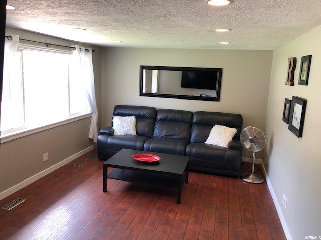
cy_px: 120
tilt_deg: -9.8
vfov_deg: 49.7
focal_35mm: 28
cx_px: 160
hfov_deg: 63.4
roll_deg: -2.6
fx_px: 260
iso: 32
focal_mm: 3.99
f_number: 1.8
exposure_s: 1/30
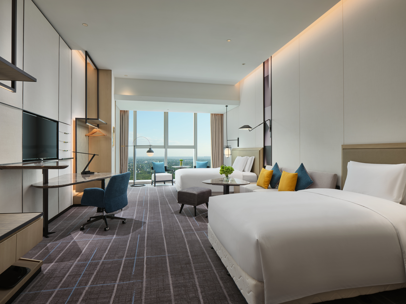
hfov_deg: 84.7
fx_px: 223
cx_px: 203
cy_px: 152
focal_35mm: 19
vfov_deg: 68.7
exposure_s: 1.3
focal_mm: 24
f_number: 16
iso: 200
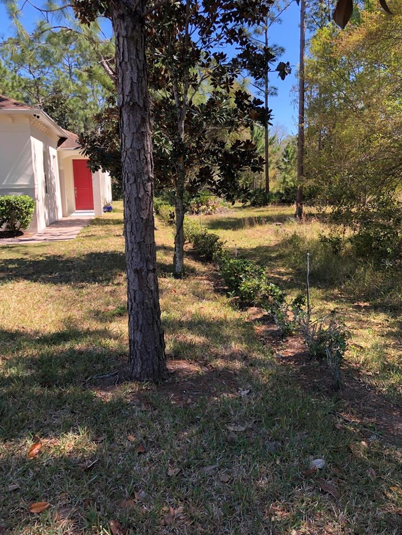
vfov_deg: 60.0
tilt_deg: -12.2
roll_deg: +2.1
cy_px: 262
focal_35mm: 30
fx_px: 465
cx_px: 200
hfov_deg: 46.8
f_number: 1.8
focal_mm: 4
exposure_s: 1/345
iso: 20
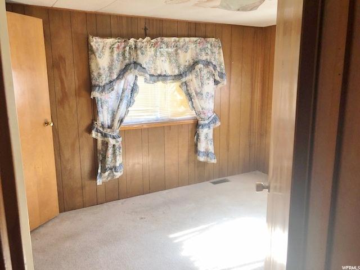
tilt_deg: -9.3
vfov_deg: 49.7
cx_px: 180
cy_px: 135
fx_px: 291
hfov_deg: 63.4
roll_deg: +1.3
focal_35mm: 28
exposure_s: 1/30
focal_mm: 3.99
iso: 40
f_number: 1.8
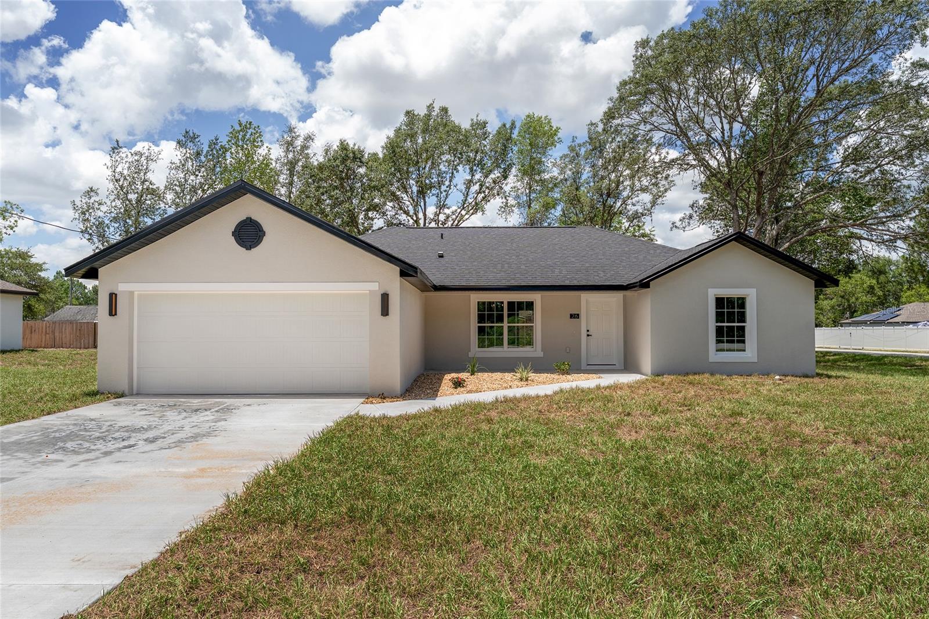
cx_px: 464
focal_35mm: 22
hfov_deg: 79.1
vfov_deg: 57.6
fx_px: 562
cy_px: 310
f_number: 7.1
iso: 320
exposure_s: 1/500
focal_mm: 21.8
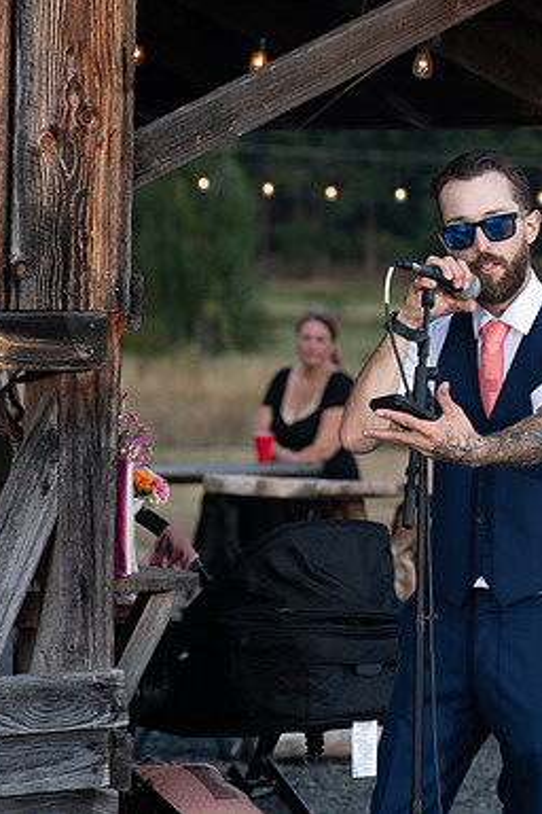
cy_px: 406
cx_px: 584
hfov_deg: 6.9
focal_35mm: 198
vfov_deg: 10.4
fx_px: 4471
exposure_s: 1/200
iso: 320
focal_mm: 131
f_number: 5.6
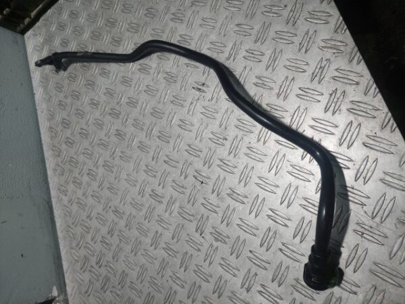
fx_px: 292
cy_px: 152
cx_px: 202
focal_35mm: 25
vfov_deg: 54.9
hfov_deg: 69.4
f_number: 1.8
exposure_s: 1/100
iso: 40
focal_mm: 5.23
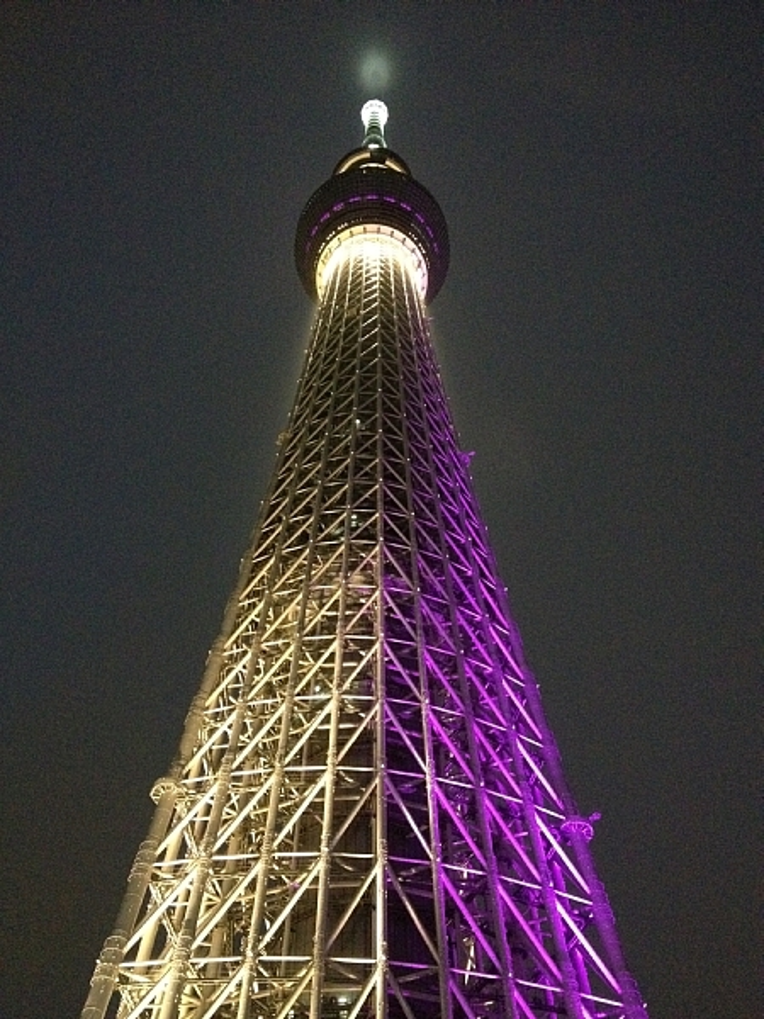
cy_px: 510
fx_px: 1030
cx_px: 382
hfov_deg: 40.7
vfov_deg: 52.6
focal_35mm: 35
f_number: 2.4
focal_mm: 4.28
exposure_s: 1/15
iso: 800
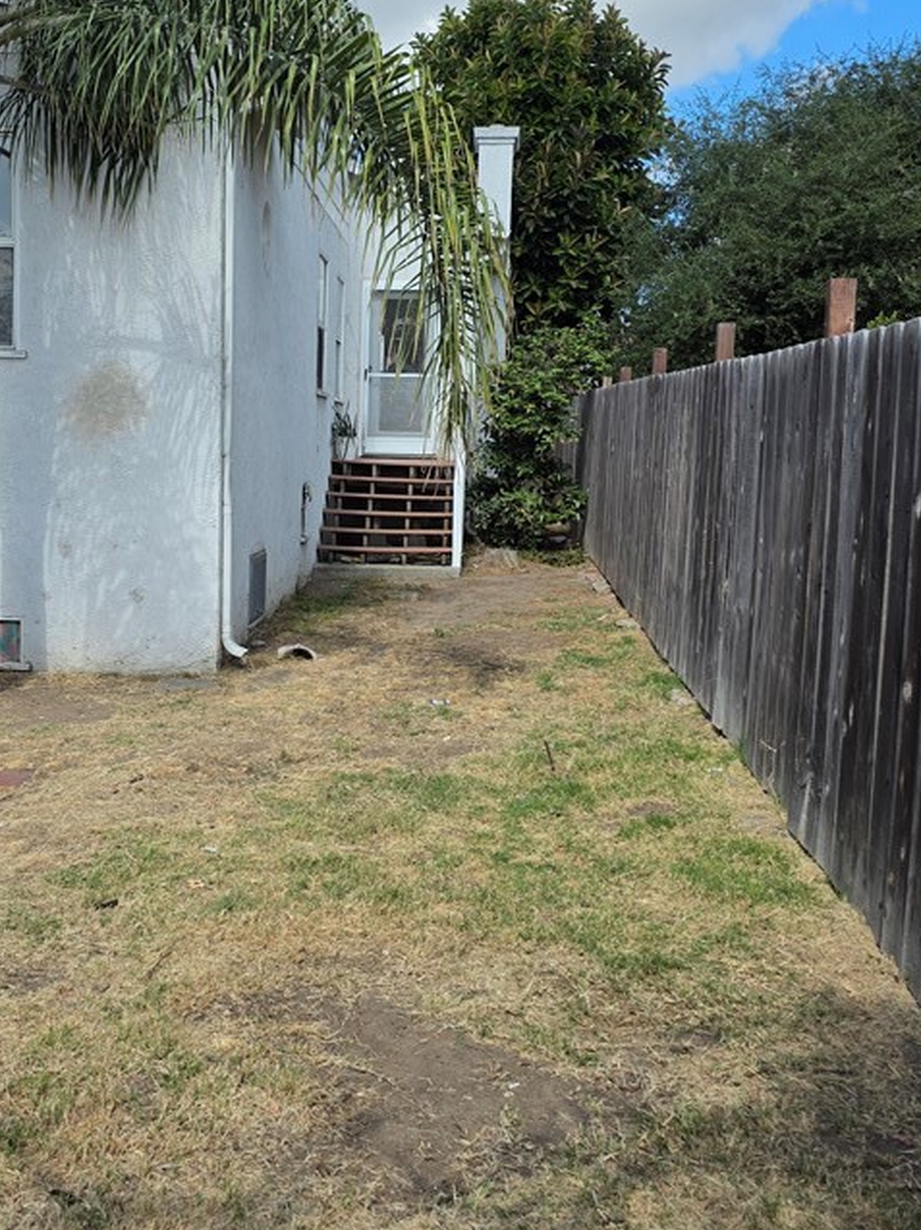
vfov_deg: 50.1
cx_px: 332
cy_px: 575
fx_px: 1314
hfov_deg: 38.3
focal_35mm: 37
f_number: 1.7
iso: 80
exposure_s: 1/4145
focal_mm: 6.3
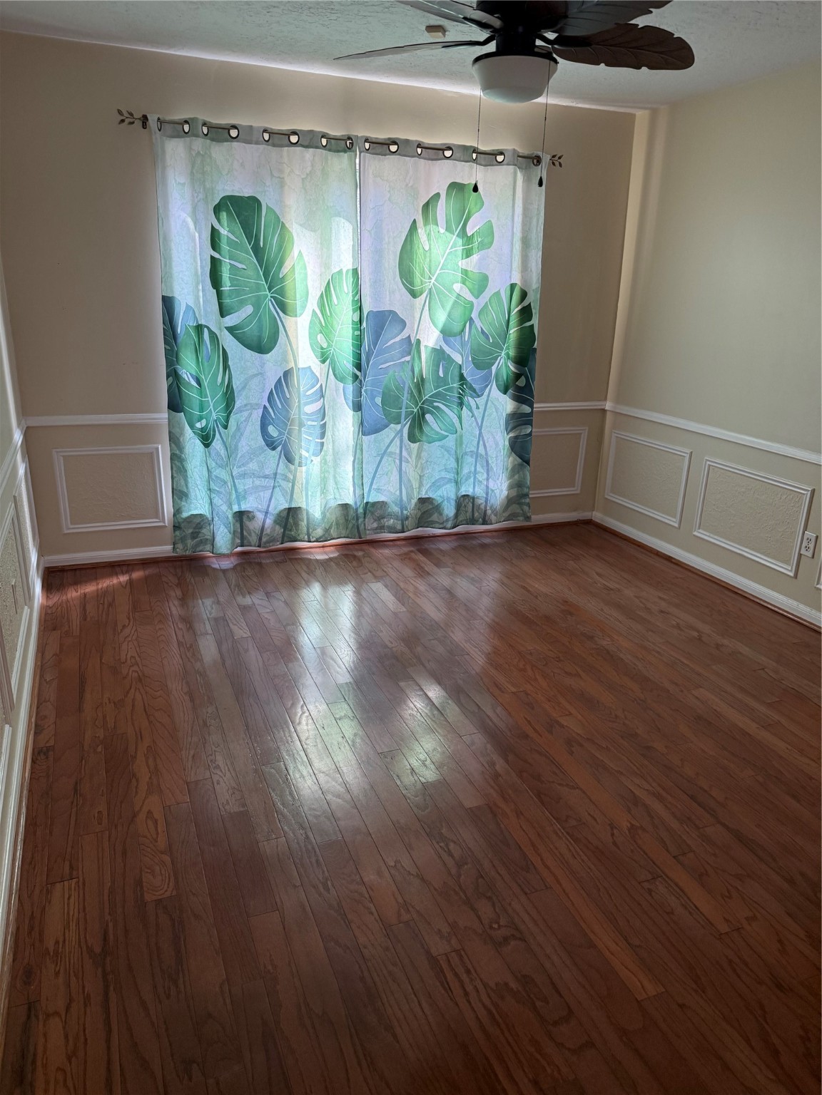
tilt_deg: -18.4
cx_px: 411
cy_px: 548
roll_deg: -2.0
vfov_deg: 71.6
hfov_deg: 56.8
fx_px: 760
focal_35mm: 24
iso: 200
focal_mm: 6.76
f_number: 1.78
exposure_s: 1/120
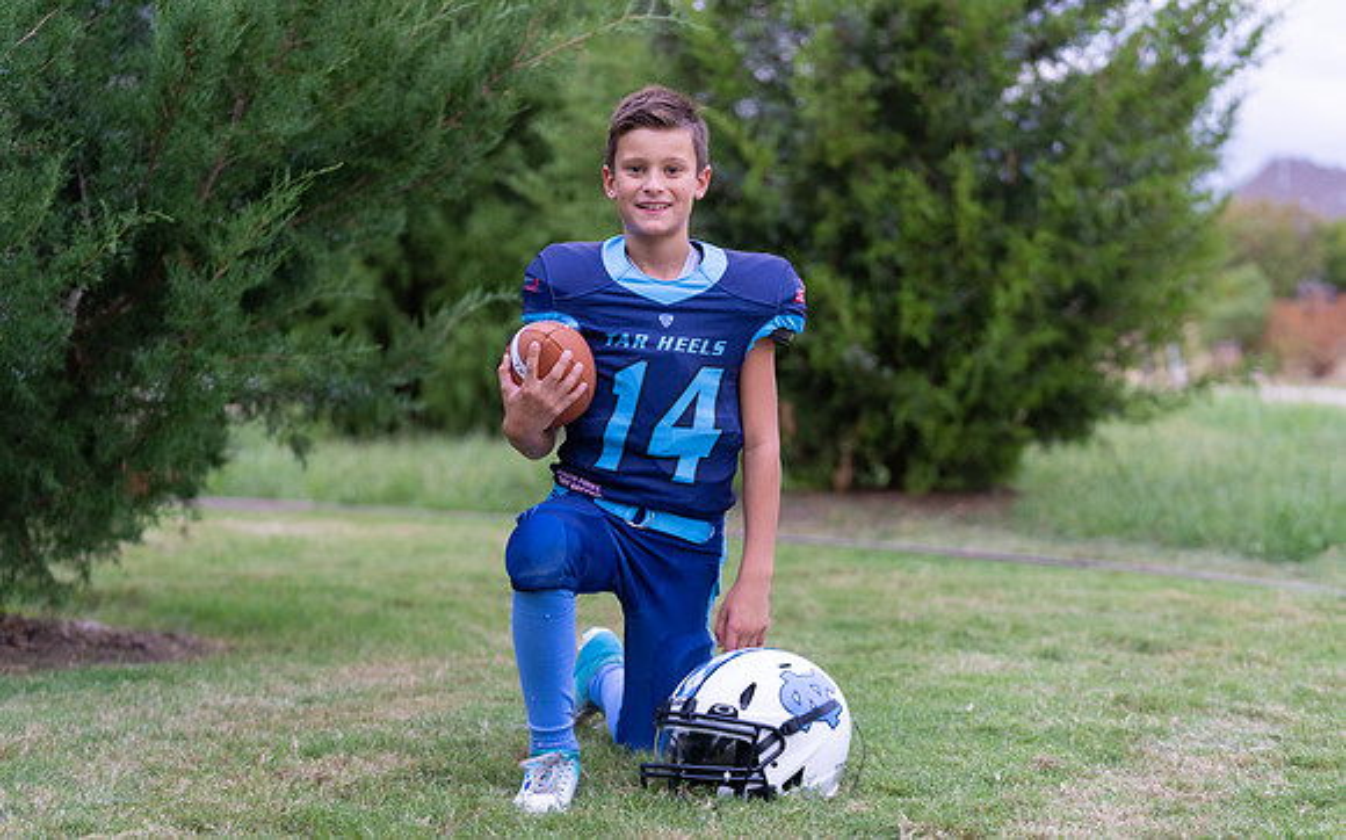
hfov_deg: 25.1
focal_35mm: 82
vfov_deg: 15.8
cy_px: 391
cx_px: 678
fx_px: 3024
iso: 800
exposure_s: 1/320
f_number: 2.8
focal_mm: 80
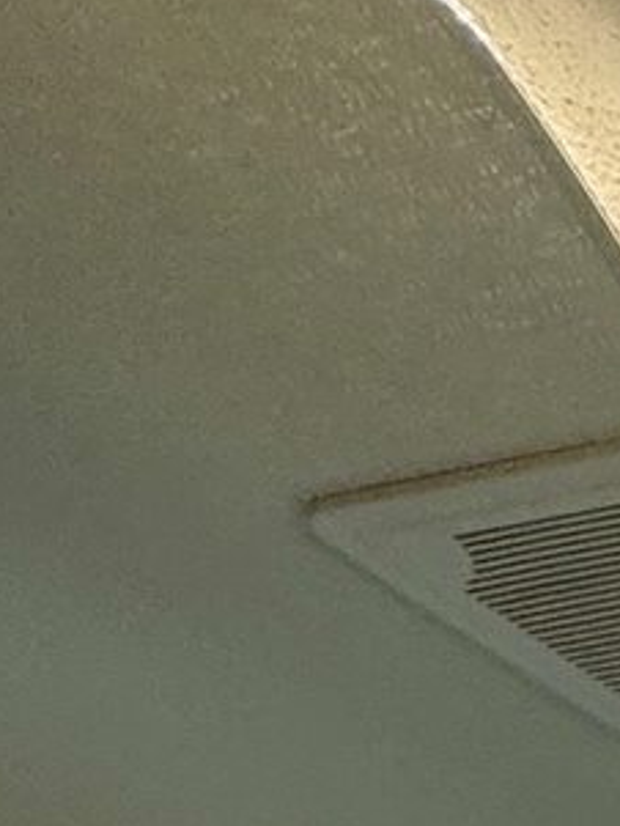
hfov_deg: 9.2
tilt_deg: -2.7
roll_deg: +1.6
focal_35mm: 107
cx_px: 2137
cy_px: 2127
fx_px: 2553
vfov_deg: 12.8
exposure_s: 1/120
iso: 64
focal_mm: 2.22
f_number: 2.2
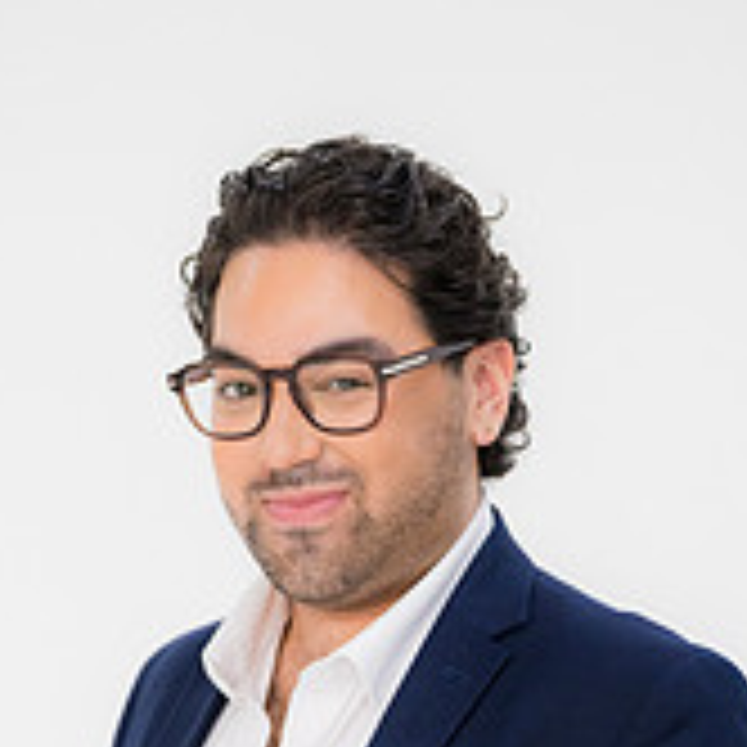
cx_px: 356
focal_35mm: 173
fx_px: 4224
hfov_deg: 10.1
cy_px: 950
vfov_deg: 9.9
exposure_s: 1/125
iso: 800
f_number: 3.2
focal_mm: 75
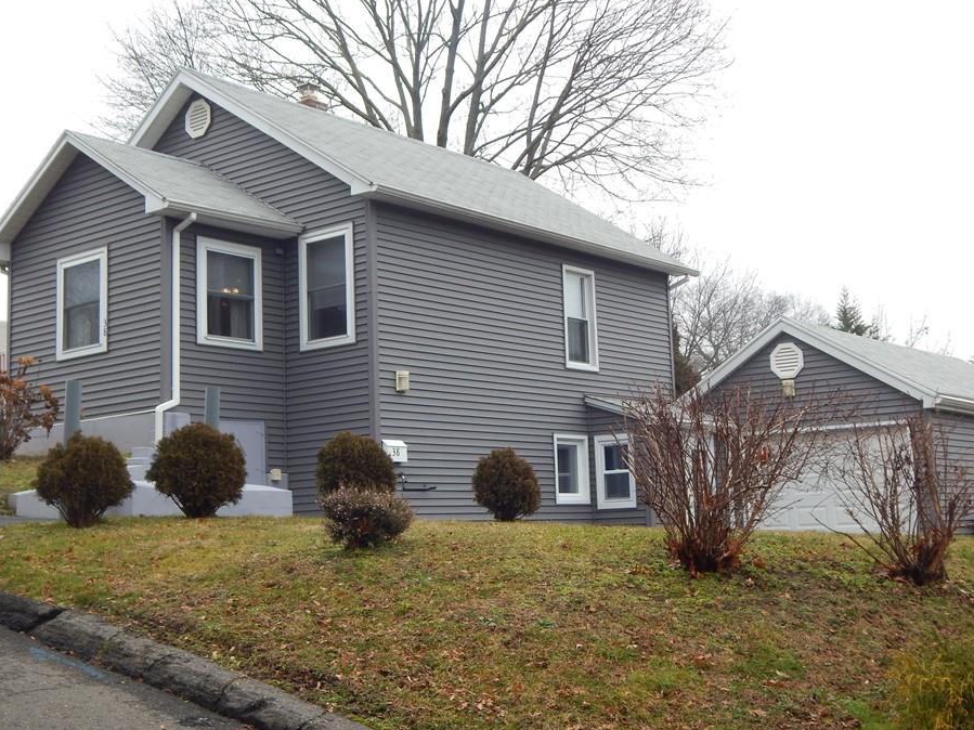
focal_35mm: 49
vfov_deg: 29.7
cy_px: 337
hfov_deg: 38.9
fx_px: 1379
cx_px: 455
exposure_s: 1/160
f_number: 3.6
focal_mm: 7.7
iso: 125
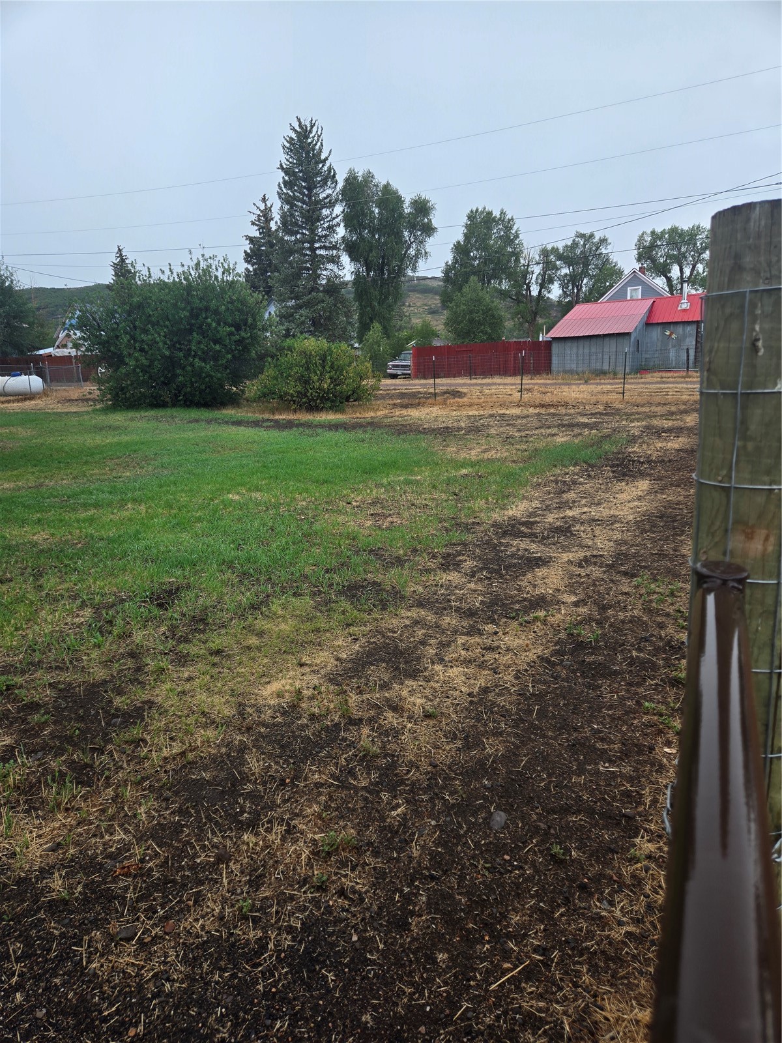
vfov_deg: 73.9
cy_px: 522
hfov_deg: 58.9
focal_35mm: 23
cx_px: 391
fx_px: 693
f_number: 1.8
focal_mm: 5.4
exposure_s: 1/217
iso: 25
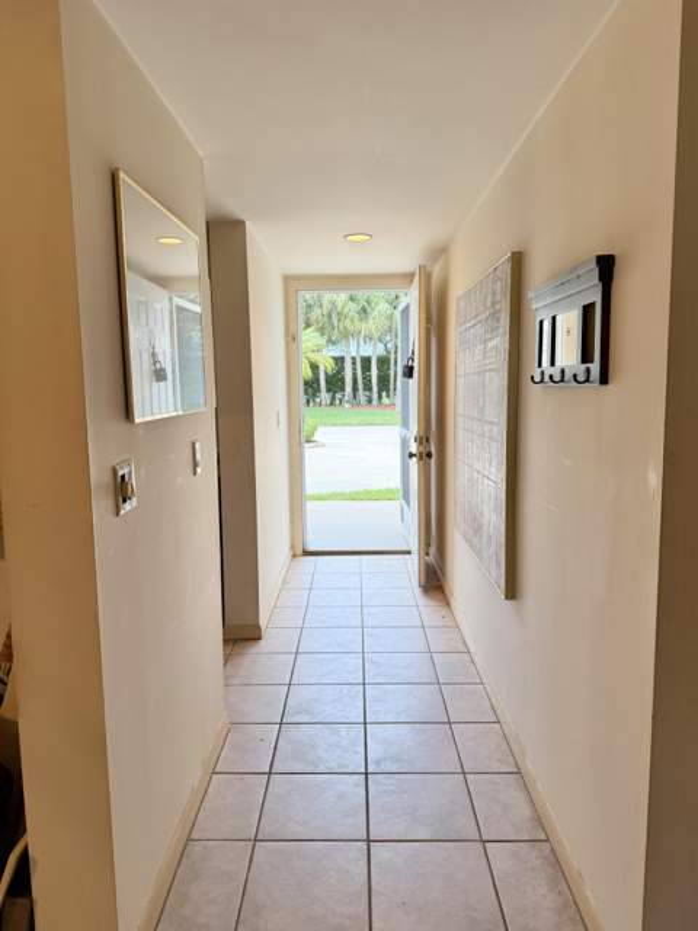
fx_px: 645
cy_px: 466
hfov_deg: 56.8
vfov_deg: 71.6
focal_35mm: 24
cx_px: 349
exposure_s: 1/304
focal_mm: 6.76
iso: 100
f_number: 1.78
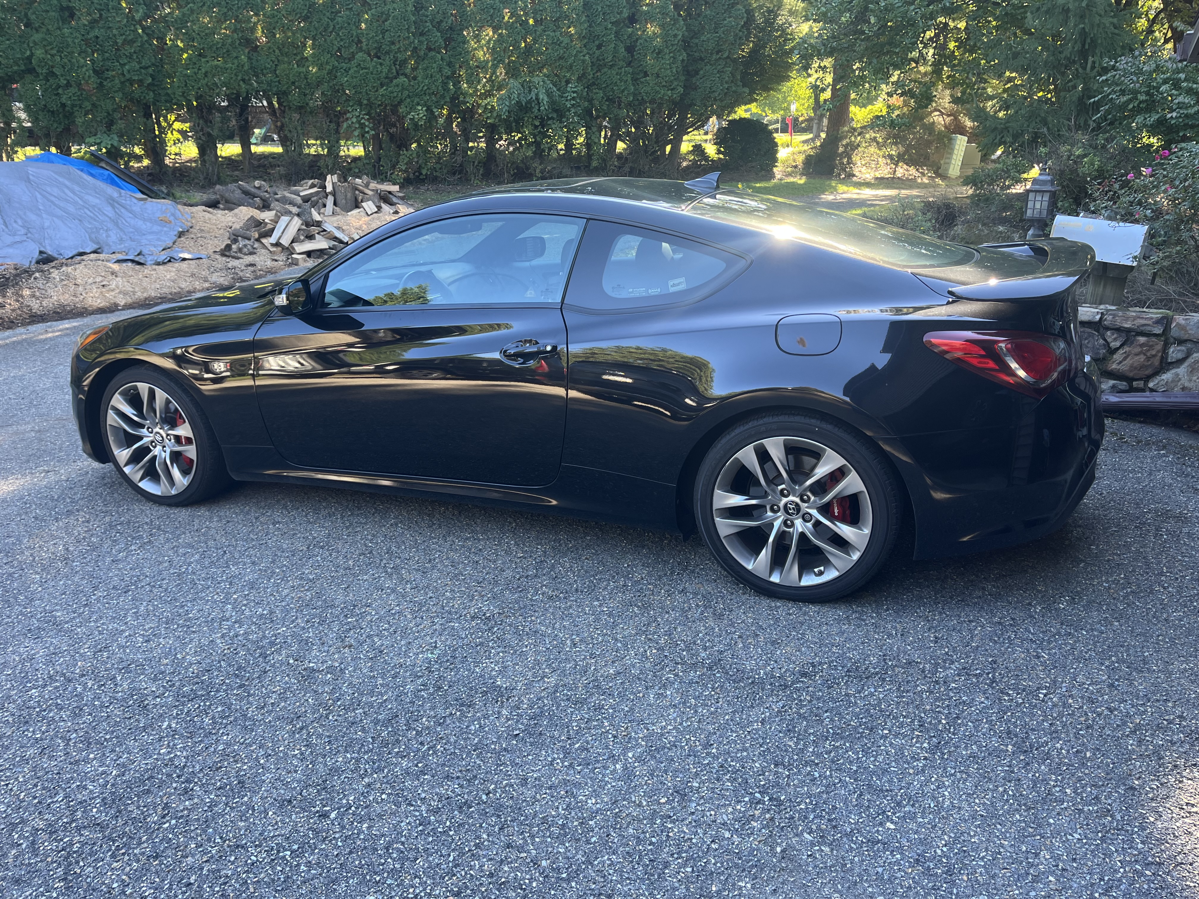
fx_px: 901
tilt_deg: -19.0
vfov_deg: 53.1
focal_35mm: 26
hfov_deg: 67.3
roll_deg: +0.5
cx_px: 600
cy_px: 450
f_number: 1.6
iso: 50
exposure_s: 1/122
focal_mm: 5.1
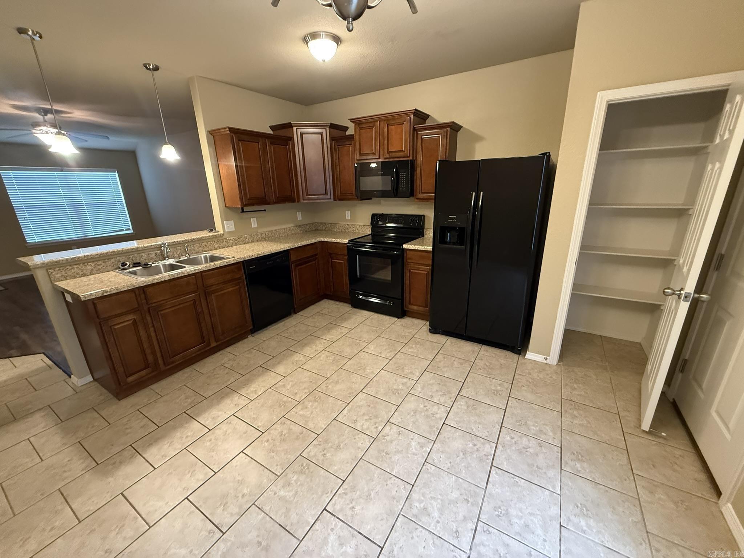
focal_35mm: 14
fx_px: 301
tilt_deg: -17.2
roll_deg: +1.5
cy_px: 279
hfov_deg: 102.1
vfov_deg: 85.7
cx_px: 372
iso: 640
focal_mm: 2.22
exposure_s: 1/60
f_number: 2.2
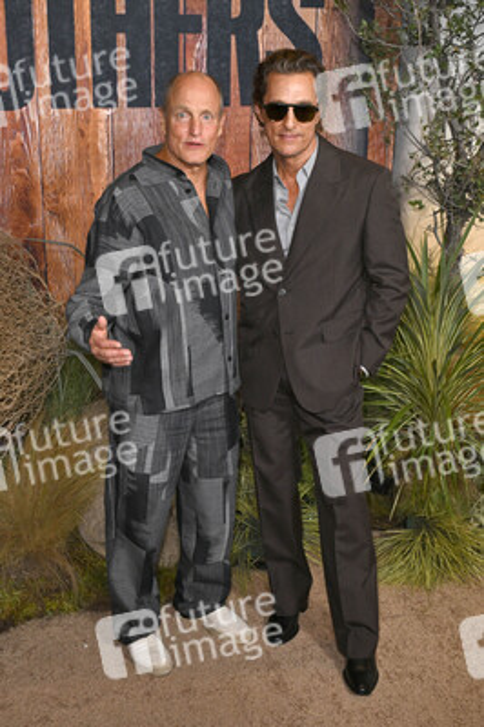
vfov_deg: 44.5
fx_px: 889
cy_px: 364
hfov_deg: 30.5
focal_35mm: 44
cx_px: 242
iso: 1000
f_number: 7.1
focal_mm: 44
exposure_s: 1/250
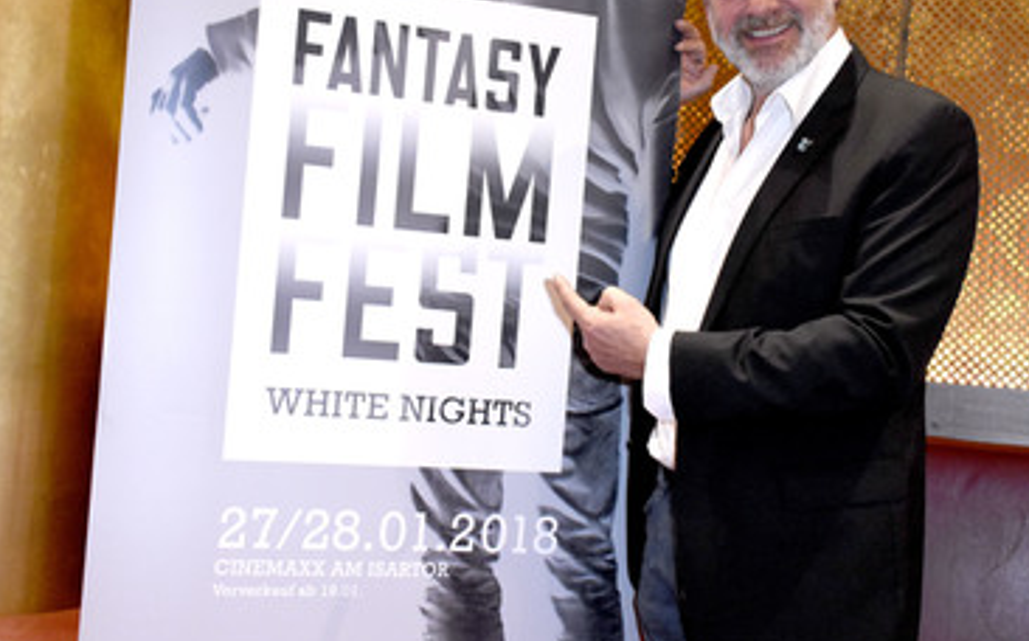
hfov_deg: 41.1
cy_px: 292
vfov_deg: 26.3
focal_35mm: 49
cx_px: 510
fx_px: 1373
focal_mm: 26
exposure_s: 1/60
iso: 4000
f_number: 6.3
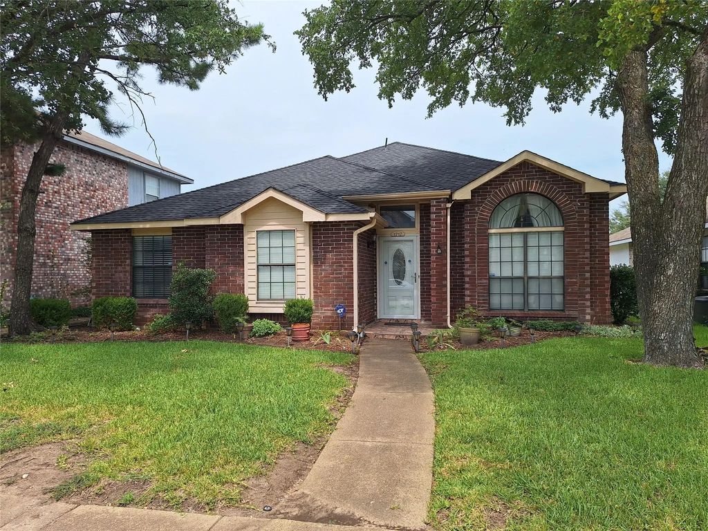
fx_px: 470
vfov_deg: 58.9
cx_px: 354
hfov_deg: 73.9
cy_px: 266
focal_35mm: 23
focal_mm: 5.54
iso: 40
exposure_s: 1/3401
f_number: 1.8
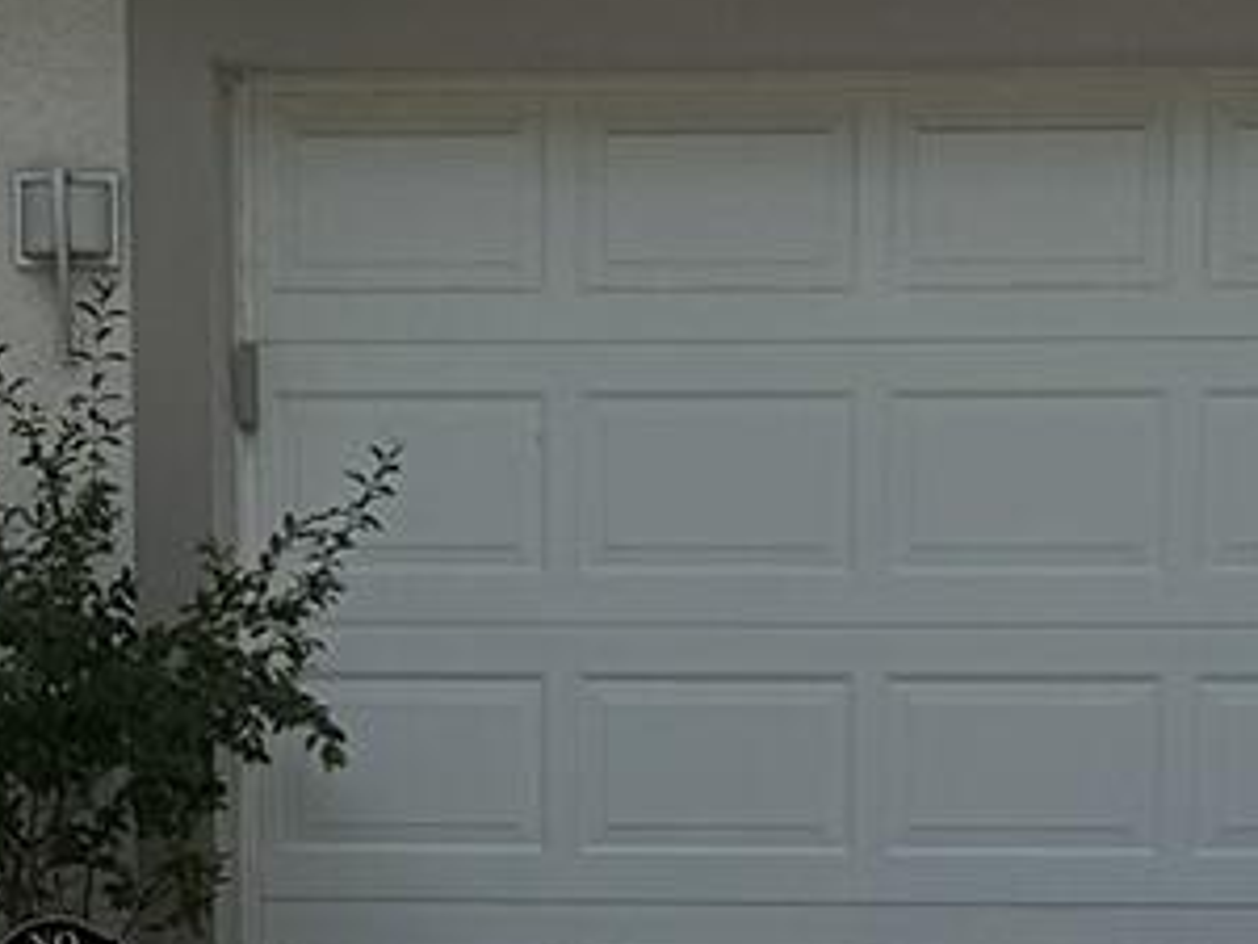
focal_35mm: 164
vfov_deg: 8.8
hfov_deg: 12.0
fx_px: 5960
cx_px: 608
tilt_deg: -7.7
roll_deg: -0.7
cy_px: 1443
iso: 80
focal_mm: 6.86
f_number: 1.78
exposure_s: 1/5263
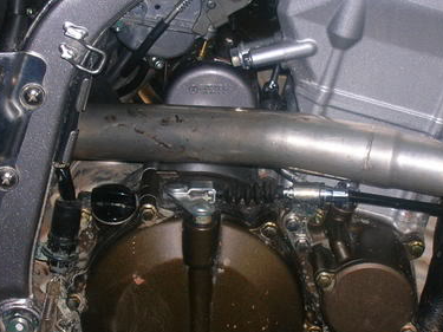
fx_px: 1791
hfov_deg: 14.1
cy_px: 170
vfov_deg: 10.6
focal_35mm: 140
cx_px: 249
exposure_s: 1/60.1
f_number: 4.3
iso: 60
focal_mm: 13.6
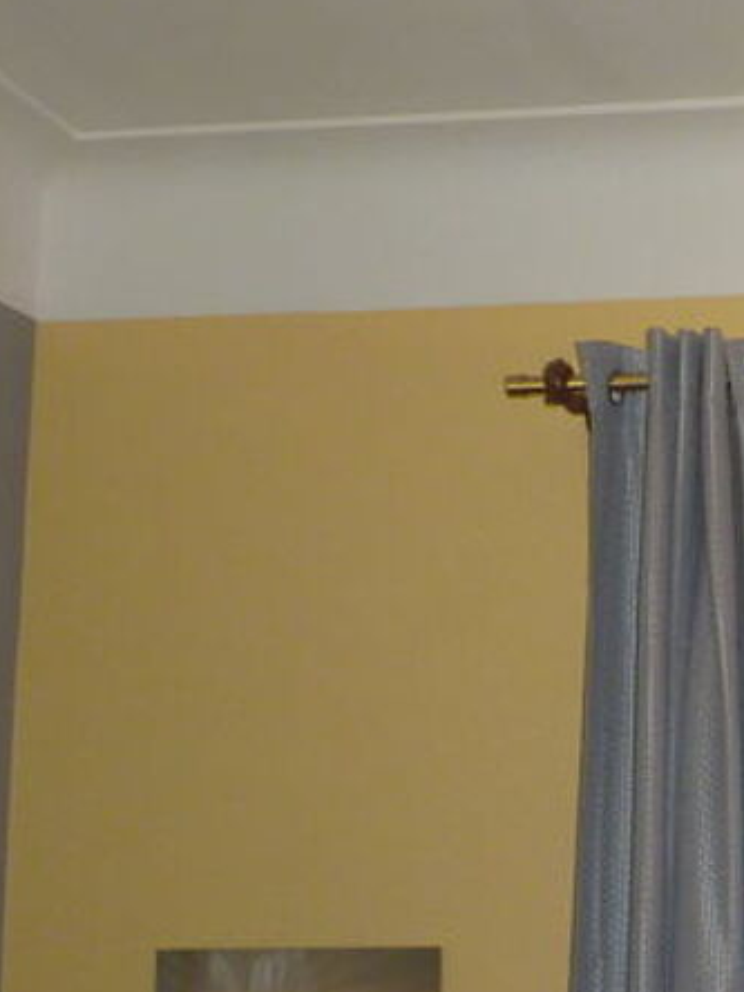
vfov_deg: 23.3
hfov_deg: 16.7
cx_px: 1077
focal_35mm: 81
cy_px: 942
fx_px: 2321
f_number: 2.8
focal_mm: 4.8
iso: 160
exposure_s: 1/30
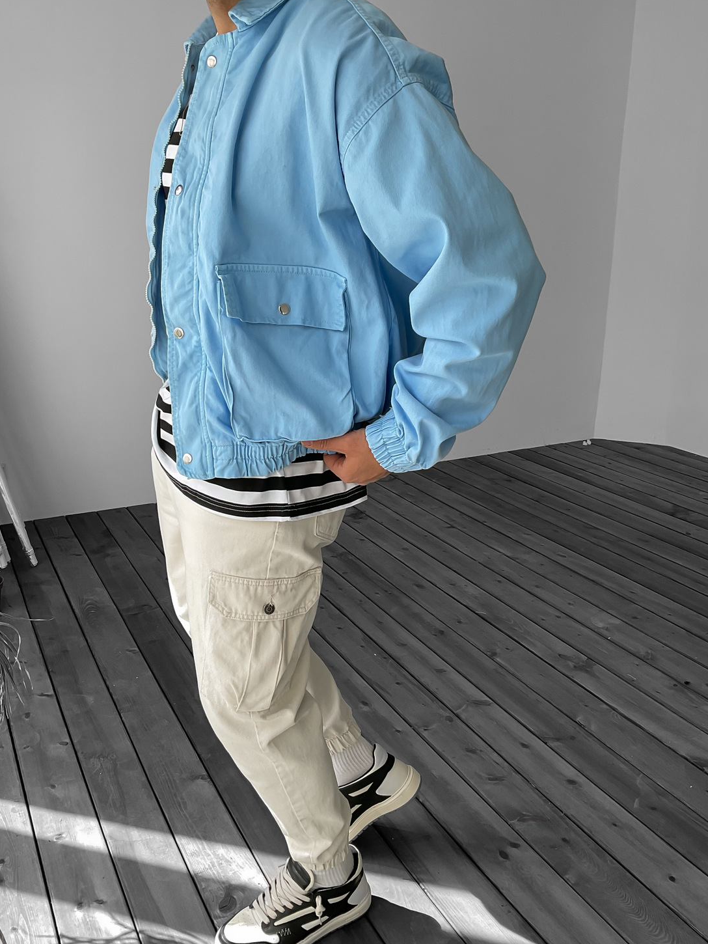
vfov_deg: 56.8
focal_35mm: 32
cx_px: 332
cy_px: 464
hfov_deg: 44.2
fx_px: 872
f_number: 1.8
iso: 16
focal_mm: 3
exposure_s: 1/320
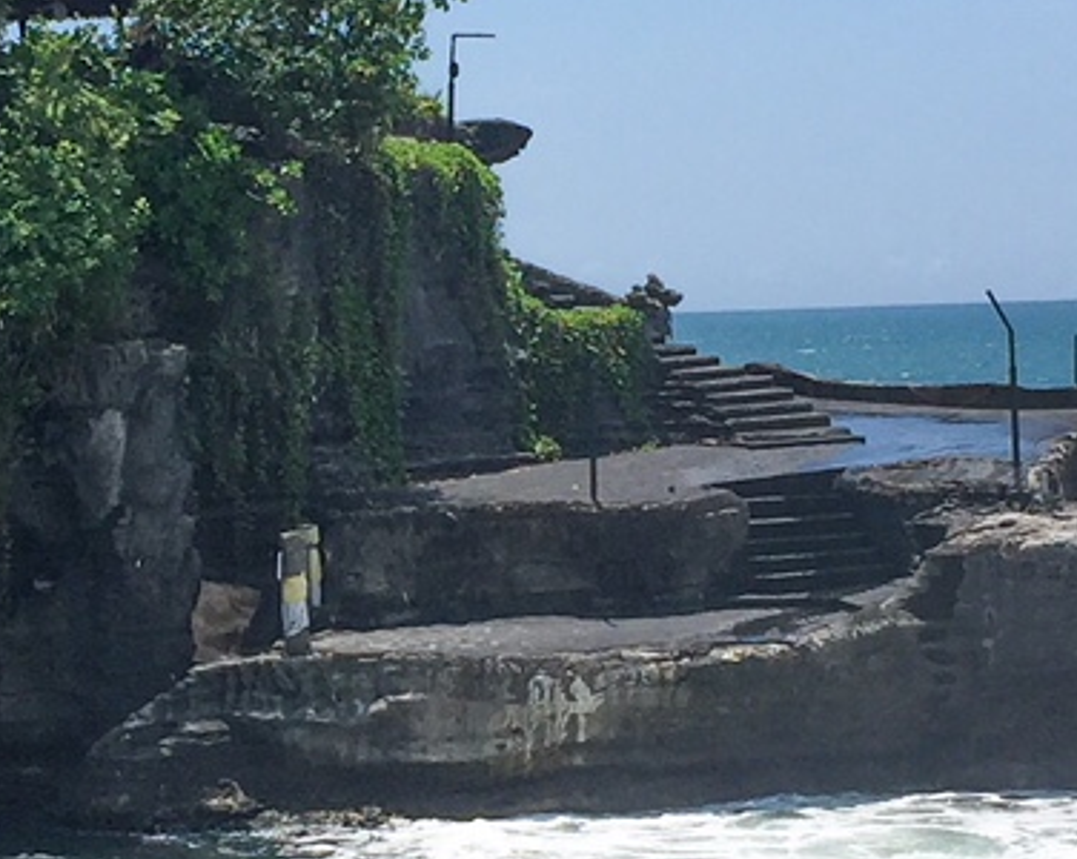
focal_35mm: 123
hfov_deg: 15.6
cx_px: 321
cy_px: 450
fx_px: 3917
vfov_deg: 12.5
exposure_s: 1/3049
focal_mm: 4.15
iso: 32
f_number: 2.2
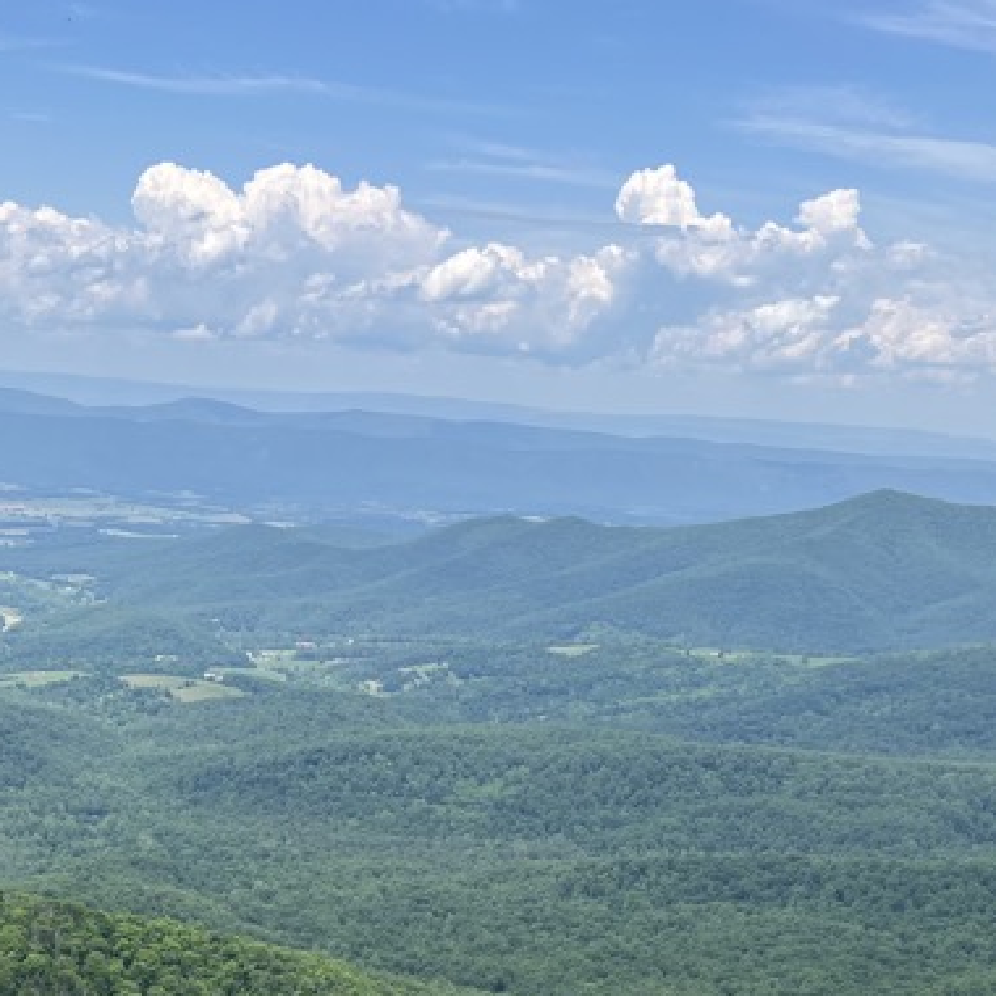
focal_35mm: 62
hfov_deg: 27.6
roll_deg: -3.4
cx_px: 362
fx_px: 2018
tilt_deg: -15.7
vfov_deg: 26.5
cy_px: 944
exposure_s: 1/3257
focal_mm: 5.7
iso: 50
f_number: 1.5
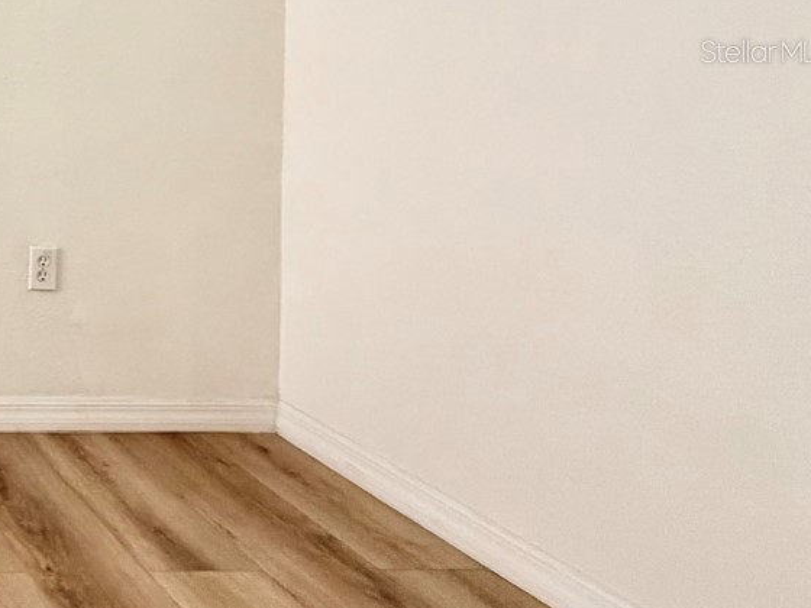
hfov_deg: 31.5
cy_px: 51
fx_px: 937
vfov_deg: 33.8
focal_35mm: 40
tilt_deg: -0.9
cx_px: -322
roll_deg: -0.5
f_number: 2.2
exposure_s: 1/100
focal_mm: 2.22
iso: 320
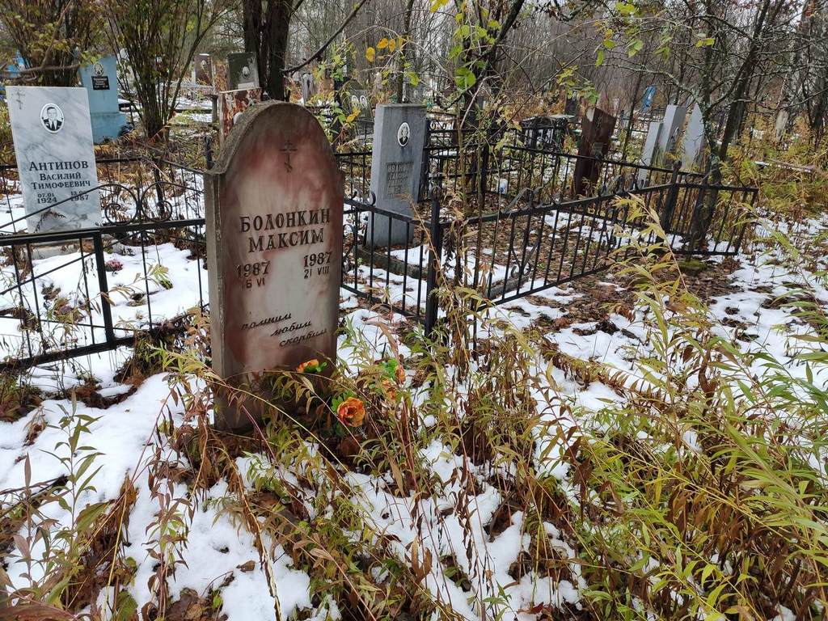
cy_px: 310
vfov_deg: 53.1
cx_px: 414
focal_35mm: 26
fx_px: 622
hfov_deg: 67.3
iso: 153
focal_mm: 4.77
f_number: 1.75
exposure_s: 1/120
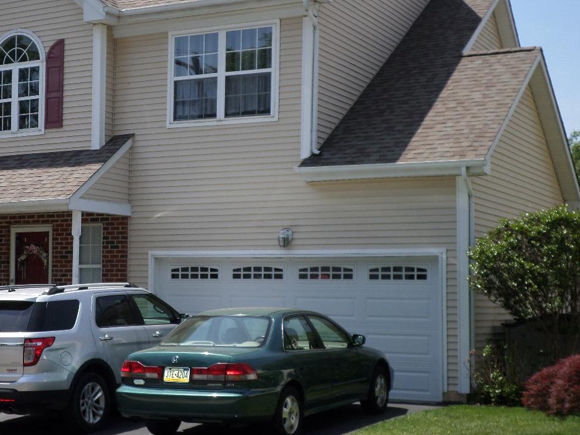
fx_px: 1106
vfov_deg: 22.3
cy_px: 207
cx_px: 155
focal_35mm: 66
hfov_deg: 29.0
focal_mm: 7.8
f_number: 3.2
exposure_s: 1/1000
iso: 100
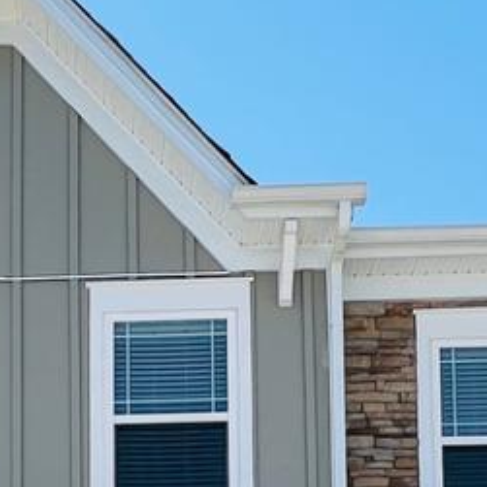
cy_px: 887
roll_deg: +0.5
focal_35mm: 66
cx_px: 72
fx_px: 1051
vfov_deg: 19.3
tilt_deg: +2.5
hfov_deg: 25.5
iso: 32
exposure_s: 1/1220
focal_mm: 1.57
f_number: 1.8
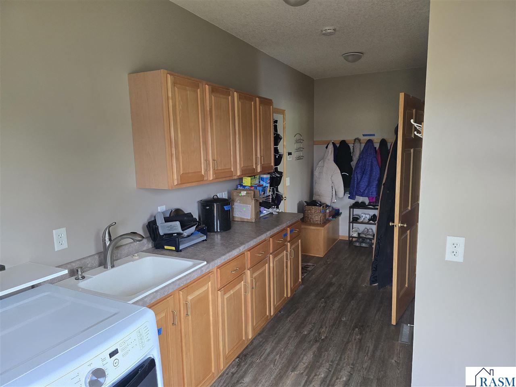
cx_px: 258
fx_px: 343
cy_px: 194
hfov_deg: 73.9
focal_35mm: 23
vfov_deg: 58.9
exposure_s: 1/120
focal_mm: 6.3
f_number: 1.7
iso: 400
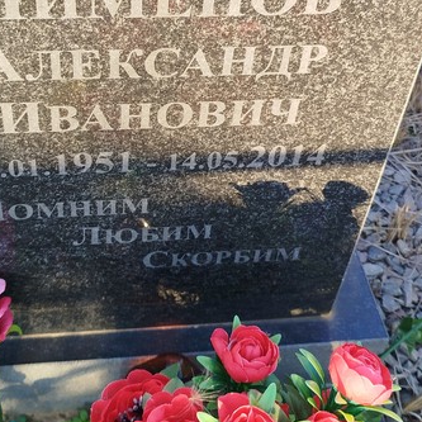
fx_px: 703
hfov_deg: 33.3
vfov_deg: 32.8
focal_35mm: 51
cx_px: 167
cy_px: 112
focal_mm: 5.31
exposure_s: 1/149
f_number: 1.7
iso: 50
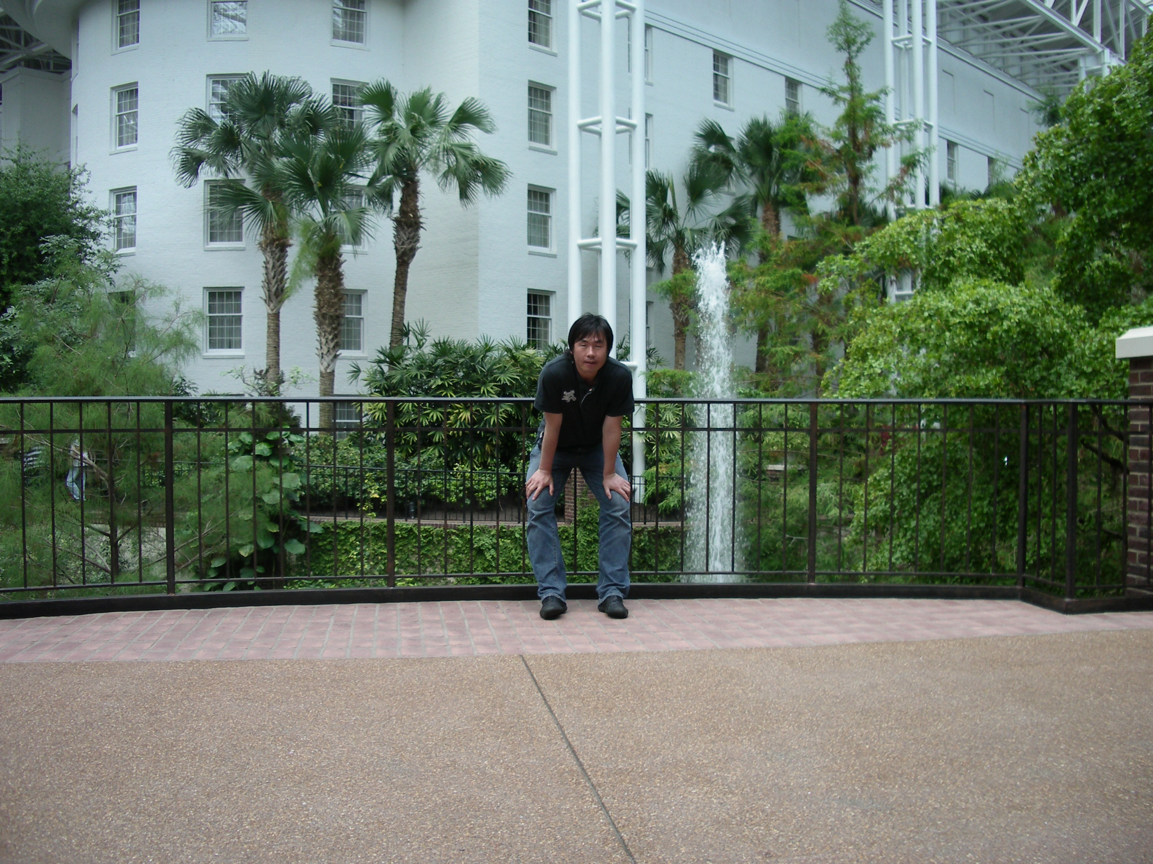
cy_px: 432
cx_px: 576
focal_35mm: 35
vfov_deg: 40.7
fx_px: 1166
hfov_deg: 52.6
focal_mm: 5.8
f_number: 2.6
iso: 80
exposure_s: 1/160
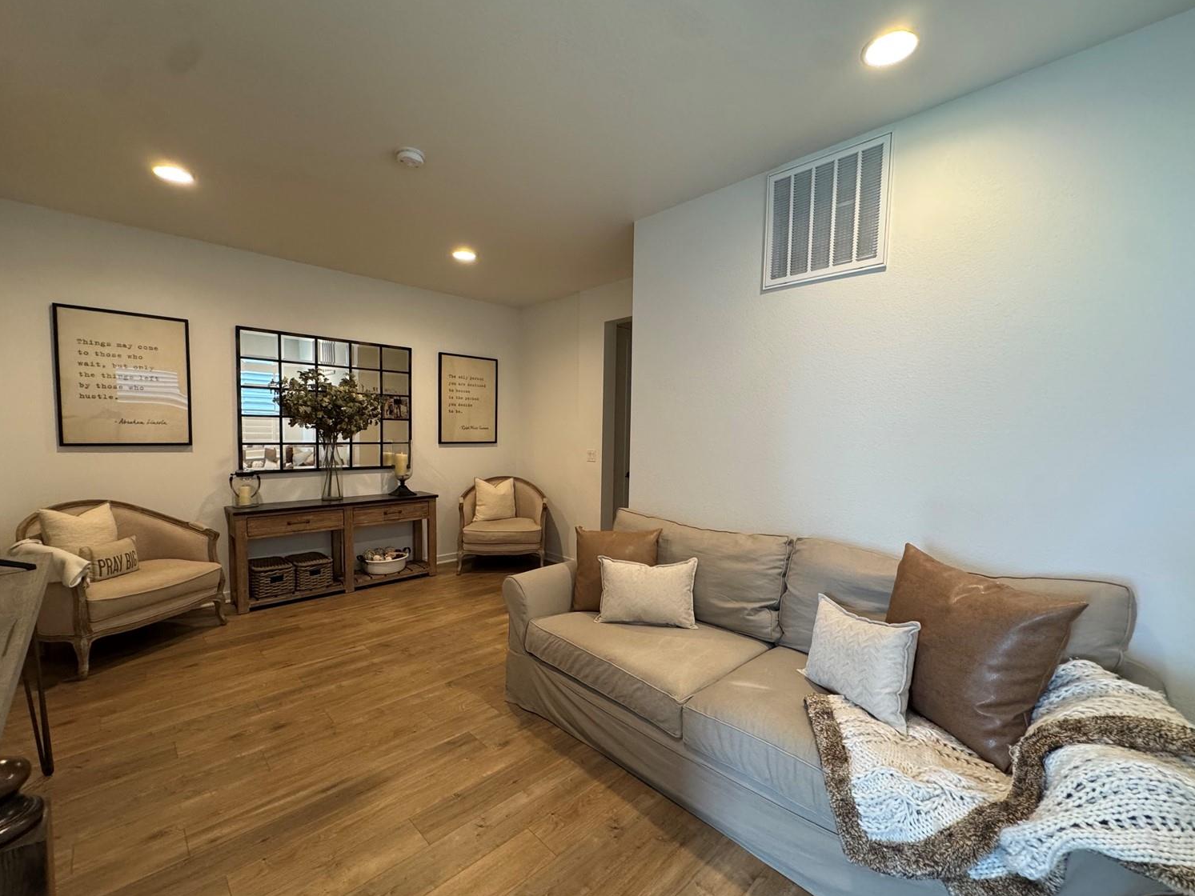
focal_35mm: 15
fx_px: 518
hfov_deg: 98.2
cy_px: 463
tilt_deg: -3.7
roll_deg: -1.0
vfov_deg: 81.7
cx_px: 587
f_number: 2.2
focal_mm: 2.22
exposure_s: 1/60
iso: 320
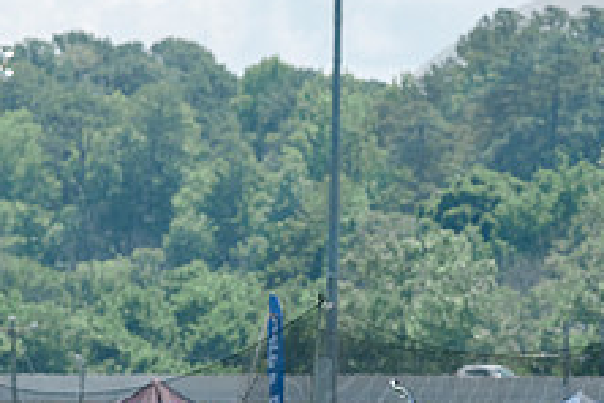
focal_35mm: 640
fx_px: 10737
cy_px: 529
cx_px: 506
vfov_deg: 2.1
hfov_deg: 3.2
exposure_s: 1/1600
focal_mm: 165
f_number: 5
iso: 400
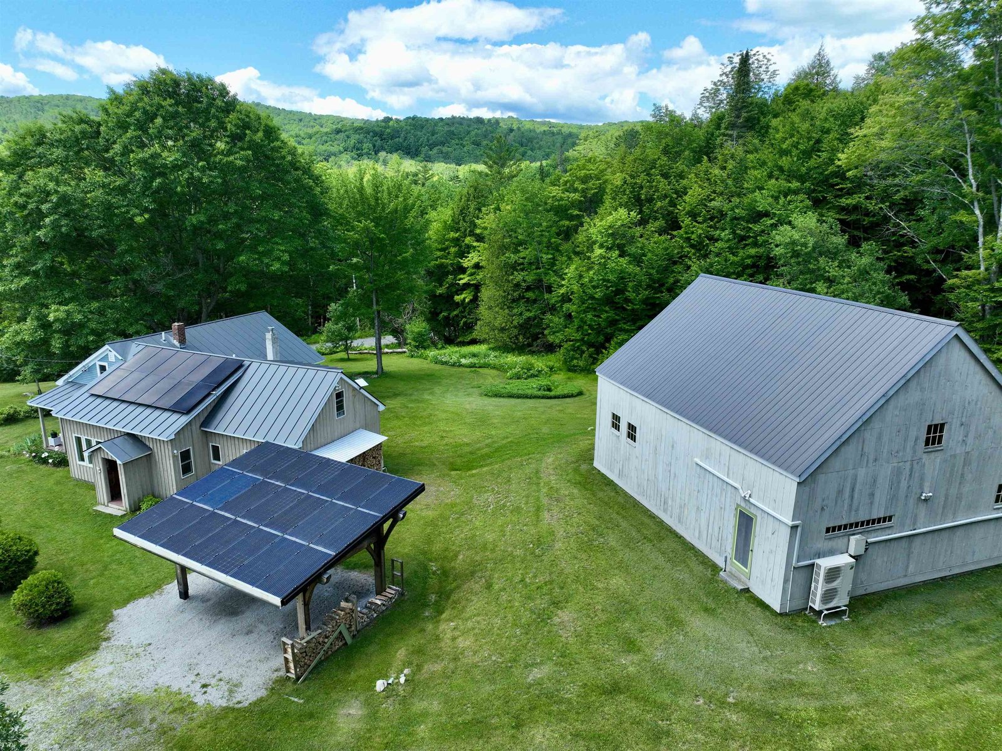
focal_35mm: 24
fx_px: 695
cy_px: 376
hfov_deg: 71.6
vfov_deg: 56.8
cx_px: 501
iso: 220
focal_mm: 12.29
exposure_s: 1/1600
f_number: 2.8
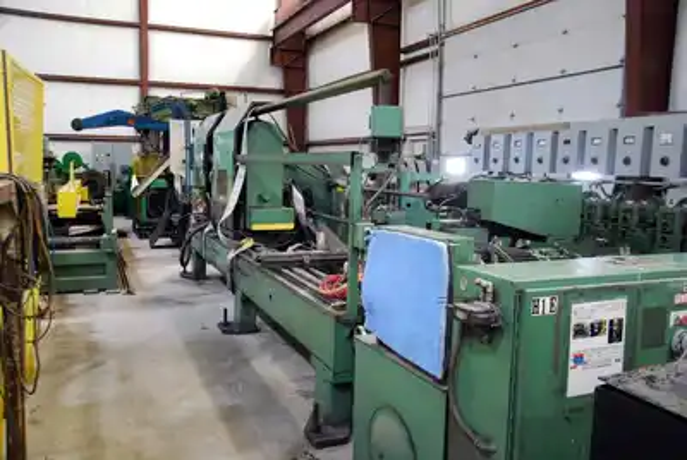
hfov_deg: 59.4
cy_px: 230
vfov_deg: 41.8
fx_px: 602
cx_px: 344
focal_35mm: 32
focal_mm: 21
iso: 1600
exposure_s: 1/20
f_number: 3.8
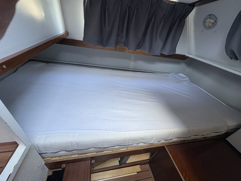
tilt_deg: -34.1
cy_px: 90
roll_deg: -10.2
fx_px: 97
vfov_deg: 85.7
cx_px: 120
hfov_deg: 102.1
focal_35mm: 14
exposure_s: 1/99
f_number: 2.2
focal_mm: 2.22
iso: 125
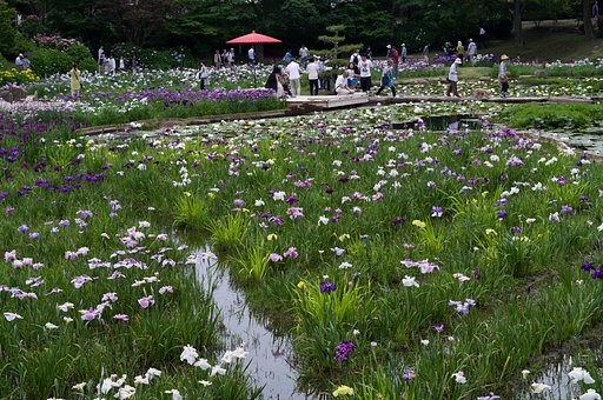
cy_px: 200
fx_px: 1255
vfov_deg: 18.1
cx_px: 302
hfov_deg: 27.0
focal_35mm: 75
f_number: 9
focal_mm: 50
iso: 100
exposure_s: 1/200
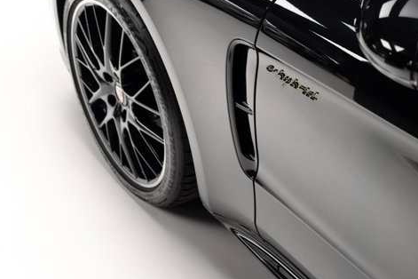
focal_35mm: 57
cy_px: 75
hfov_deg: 34.0
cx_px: 337
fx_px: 662
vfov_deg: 23.6
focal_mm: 35
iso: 2000
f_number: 4
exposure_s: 1/60
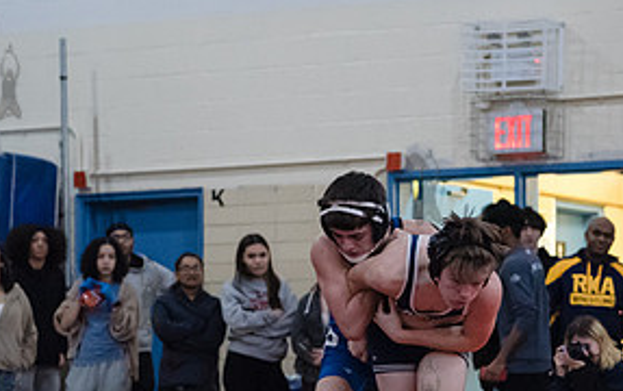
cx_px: 428
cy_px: 396
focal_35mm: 154
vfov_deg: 8.5
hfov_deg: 13.5
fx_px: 2617
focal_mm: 70
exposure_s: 1/320
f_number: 3.2
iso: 6400
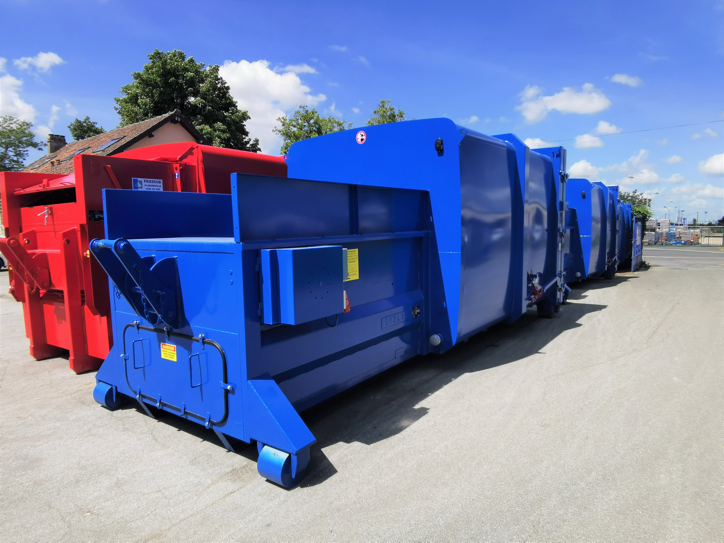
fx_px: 418
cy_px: 272
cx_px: 362
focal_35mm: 20
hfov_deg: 81.7
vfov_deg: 66.0
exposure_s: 1/1248
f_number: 2.2
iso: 50
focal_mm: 2.26
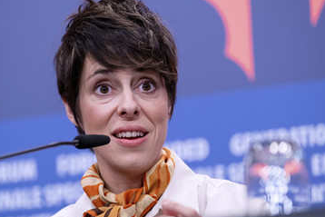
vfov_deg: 6.6
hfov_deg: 9.8
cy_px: 113
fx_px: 1887
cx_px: 149
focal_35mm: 209
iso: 1250
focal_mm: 110.6
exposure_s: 1/220
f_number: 2.8
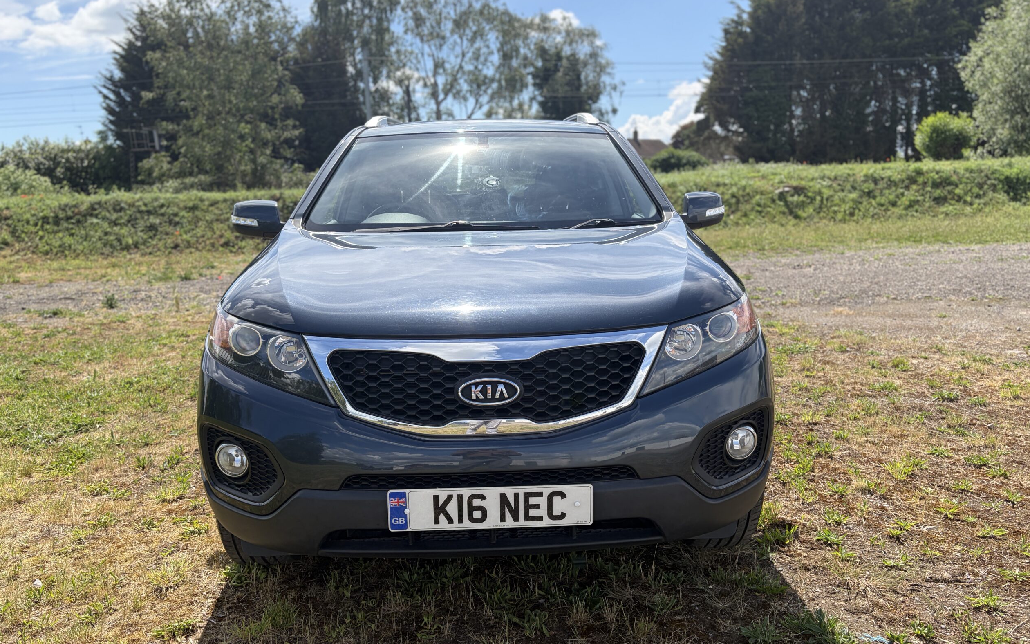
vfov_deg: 44.5
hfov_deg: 66.5
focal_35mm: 28
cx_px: 522
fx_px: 786
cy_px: 343
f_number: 1.6
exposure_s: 1/2538
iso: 50
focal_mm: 5.96
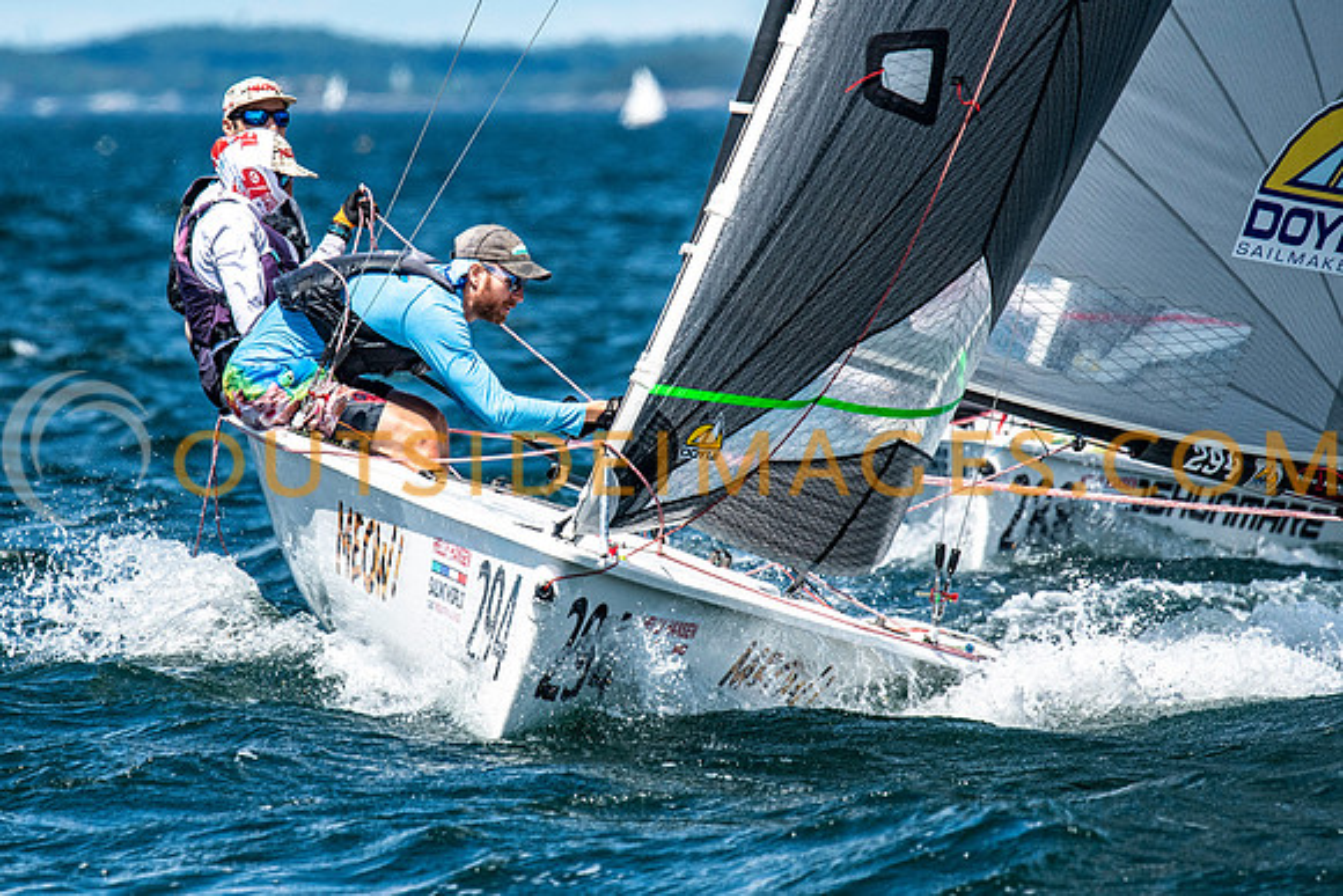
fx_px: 19949
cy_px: 383
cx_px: 574
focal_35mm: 535
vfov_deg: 2.6
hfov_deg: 3.9
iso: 500
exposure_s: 1/4000
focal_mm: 300
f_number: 5
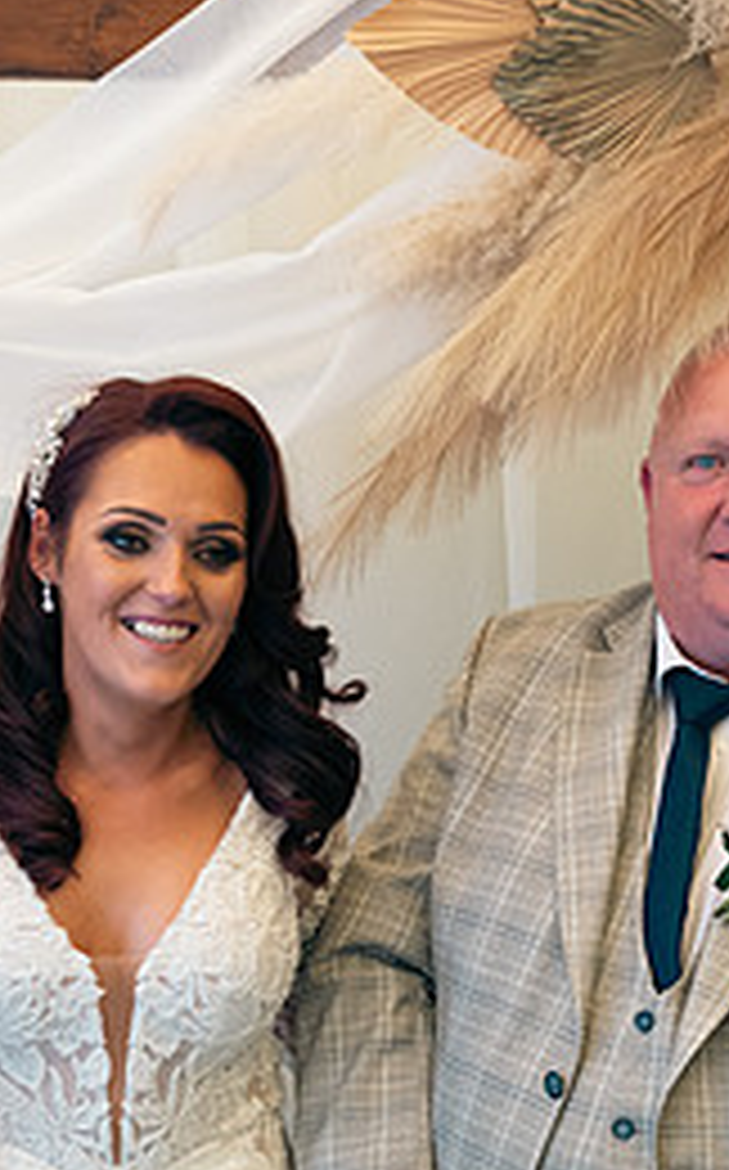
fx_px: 2612
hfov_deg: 15.8
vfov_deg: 25.0
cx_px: 580
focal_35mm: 82
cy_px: 839
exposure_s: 1/250
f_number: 3.5
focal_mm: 36
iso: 250
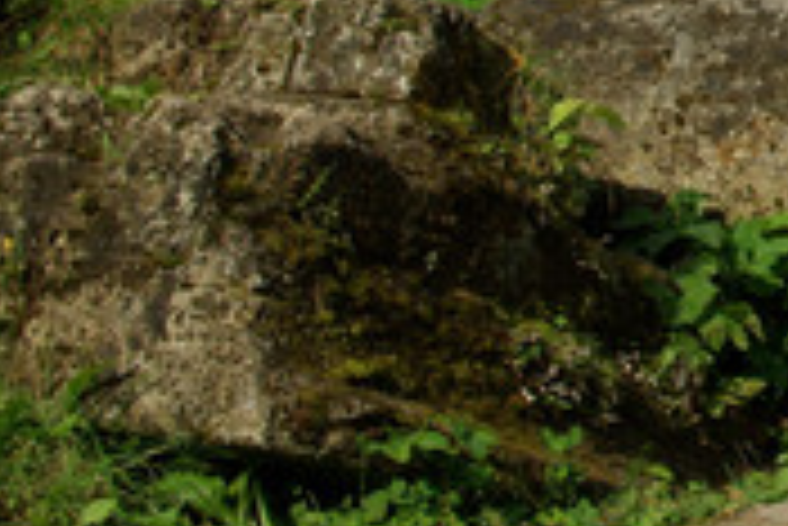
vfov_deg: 10.6
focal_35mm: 127
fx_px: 2772
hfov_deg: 15.0
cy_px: -175
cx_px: 1184
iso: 100
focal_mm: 23.13
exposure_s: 1/640
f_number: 5.6
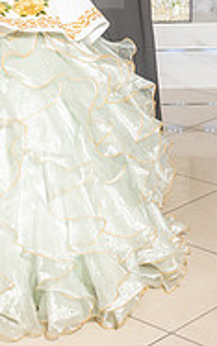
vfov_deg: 16.5
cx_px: -52
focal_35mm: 123
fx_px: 1163
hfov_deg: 10.5
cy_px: -33
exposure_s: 1/250
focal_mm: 31
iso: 200
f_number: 5
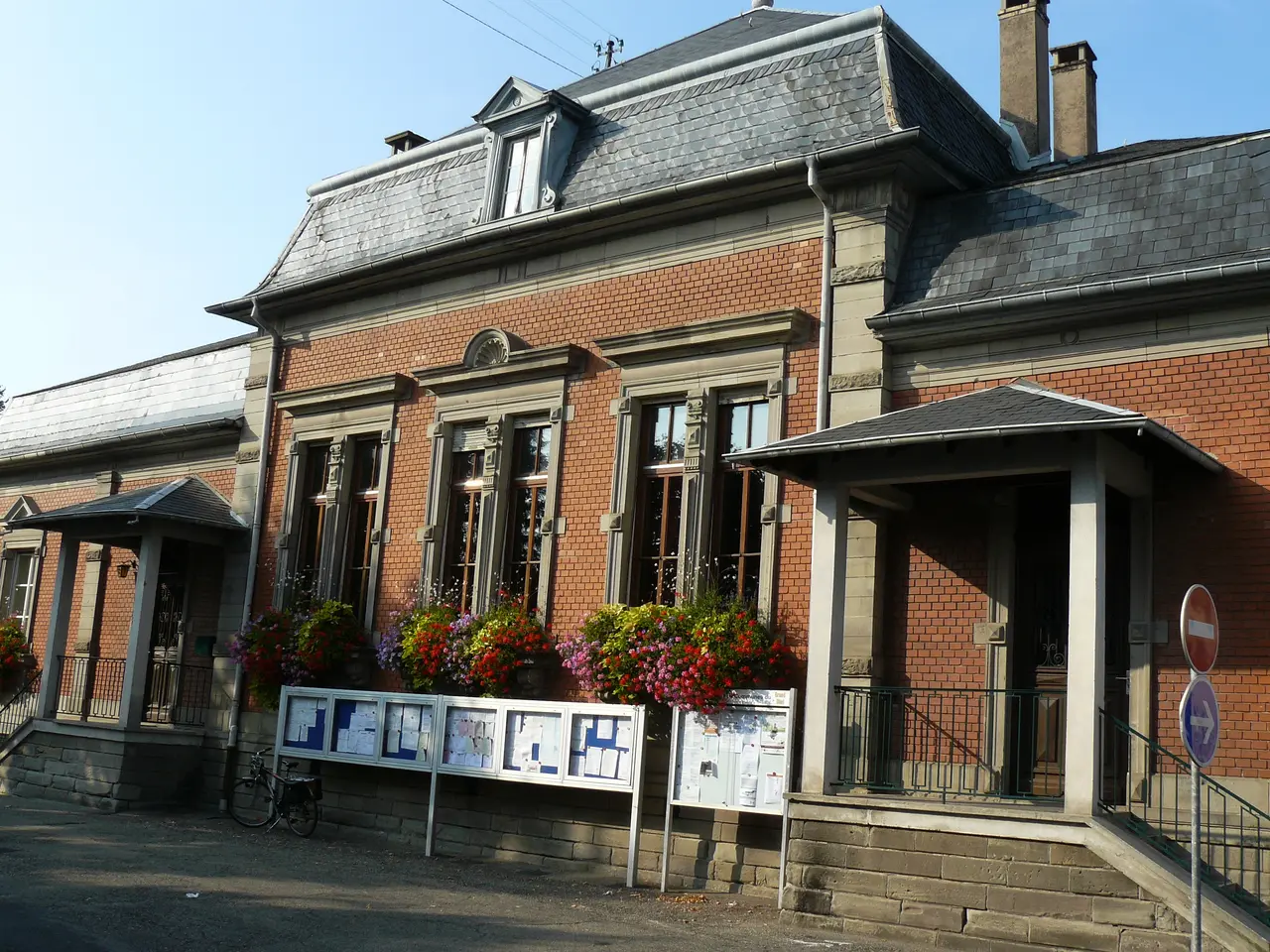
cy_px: 476
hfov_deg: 51.4
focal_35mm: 36
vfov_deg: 39.7
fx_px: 1321
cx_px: 635
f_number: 5.6
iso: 100
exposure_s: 1/250
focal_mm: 6
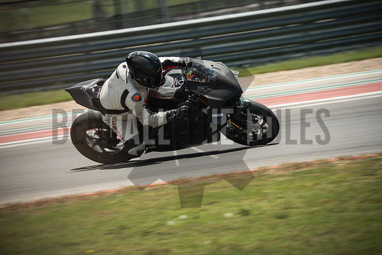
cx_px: 191
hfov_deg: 4.4
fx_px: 4967
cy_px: 128
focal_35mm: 468
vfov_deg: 2.9
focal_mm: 312
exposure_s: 1/320
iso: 160
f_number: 6.4
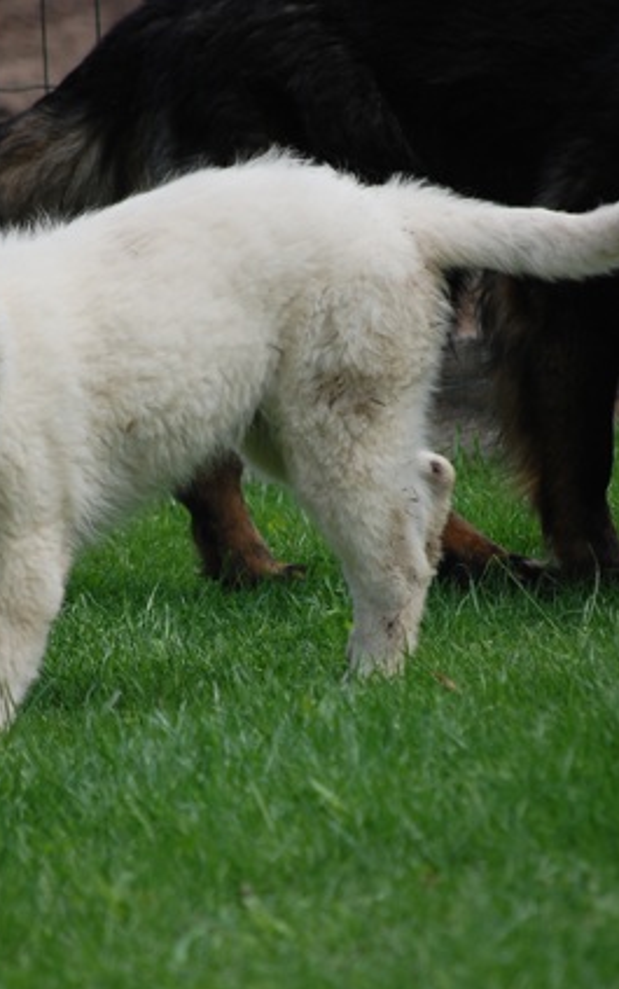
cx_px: 231
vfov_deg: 4.5
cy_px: 496
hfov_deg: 2.8
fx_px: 12449
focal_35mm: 462
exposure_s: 1/1000
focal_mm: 200
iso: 280
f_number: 5.6
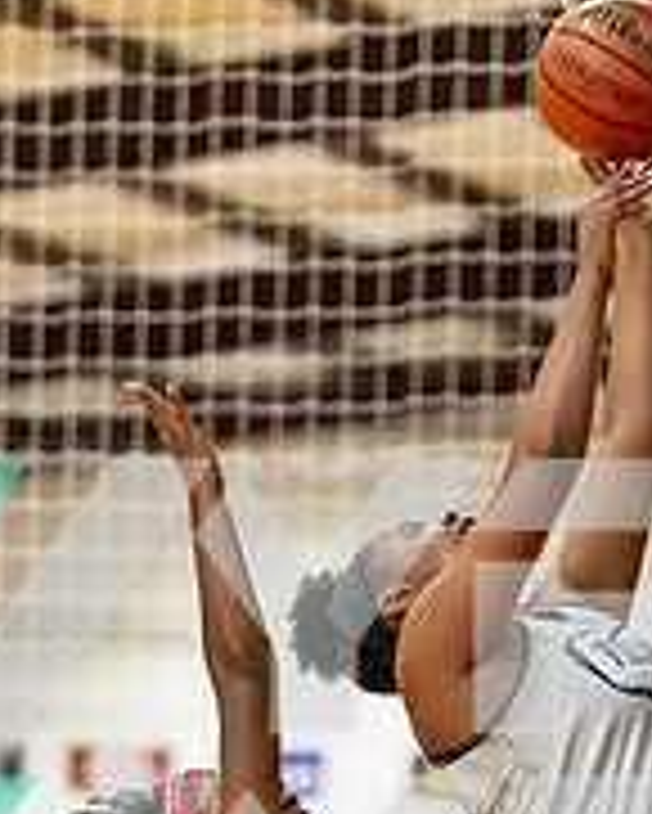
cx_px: 493
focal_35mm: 453
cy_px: 874
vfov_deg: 4.3
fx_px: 10918
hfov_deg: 3.4
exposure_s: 1/800
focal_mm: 124
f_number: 2.8
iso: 2500
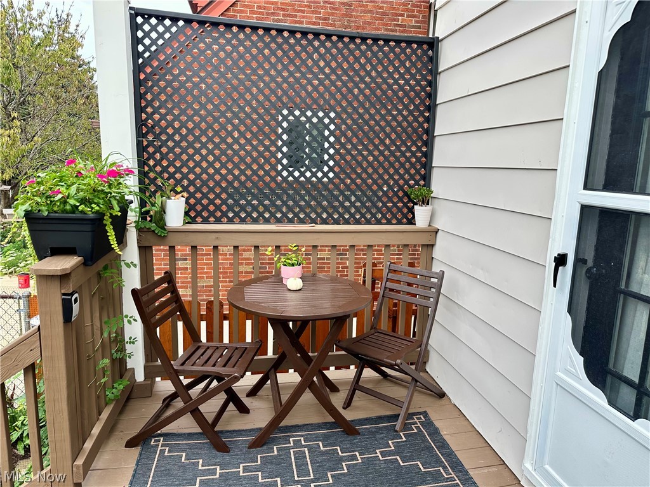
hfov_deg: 71.6
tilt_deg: -9.4
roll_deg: -2.2
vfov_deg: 56.8
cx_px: 325
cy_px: 244
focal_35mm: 24
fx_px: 451
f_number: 1.78
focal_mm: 6.86
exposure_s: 1/797
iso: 80
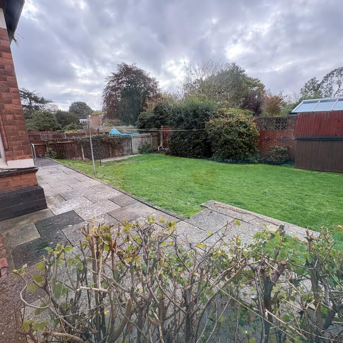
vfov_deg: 84.0
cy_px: 172
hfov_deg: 84.0
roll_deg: +1.4
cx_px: 175
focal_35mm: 17
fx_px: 191
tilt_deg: -14.2
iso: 40
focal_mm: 2.22
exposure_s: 1/206
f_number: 2.2
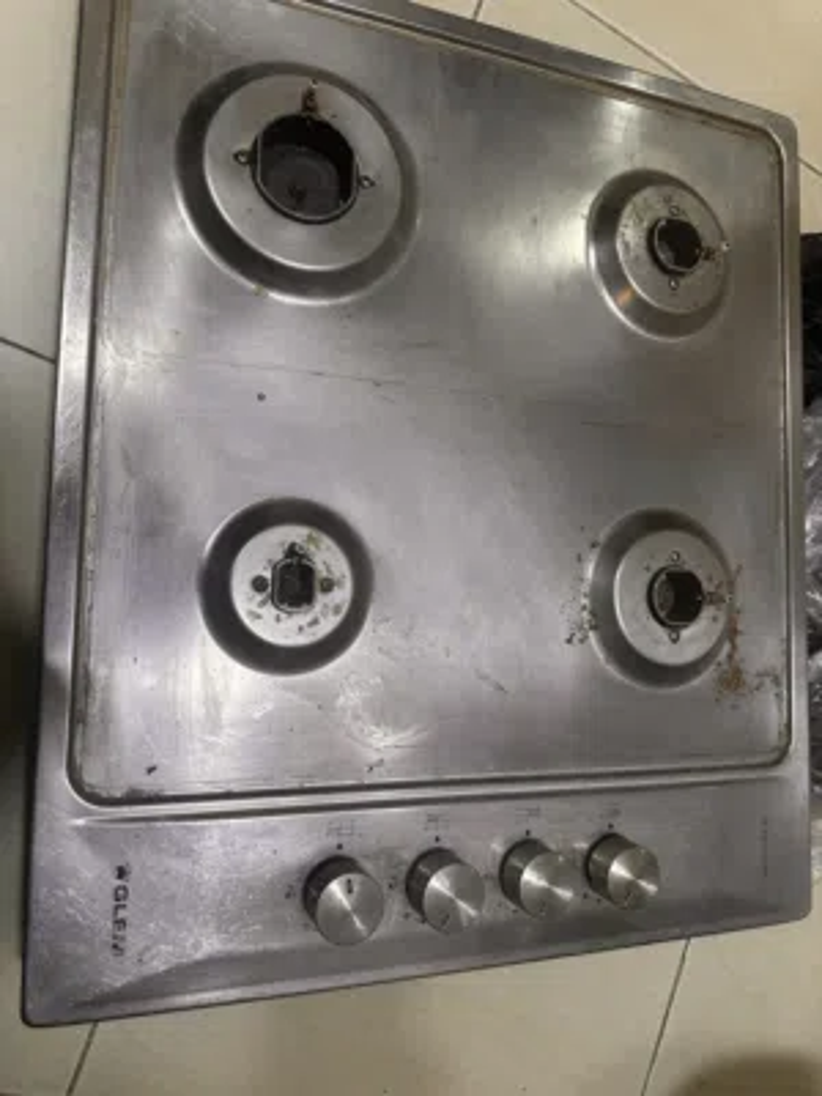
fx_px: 760
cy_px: 548
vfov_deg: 71.6
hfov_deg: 56.8
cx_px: 411
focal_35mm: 24
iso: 200
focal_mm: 6.86
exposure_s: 1/100
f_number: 1.78
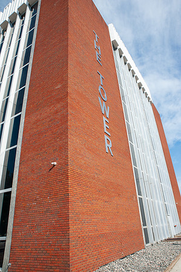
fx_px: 181
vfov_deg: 73.8
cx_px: 90
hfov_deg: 53.0
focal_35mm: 24
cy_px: 136
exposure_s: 1/200
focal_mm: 24
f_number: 16
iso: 400
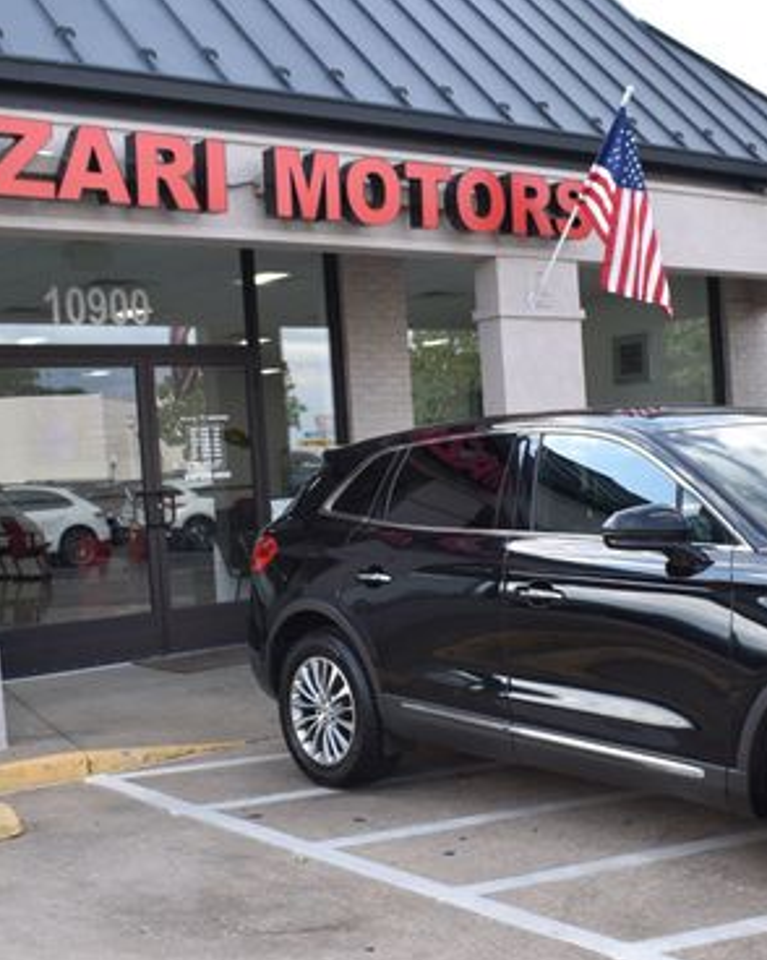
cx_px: 454
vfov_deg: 38.0
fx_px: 1392
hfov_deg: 30.7
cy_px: 535
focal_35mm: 49
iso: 200
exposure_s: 1/250
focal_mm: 20
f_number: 6.3
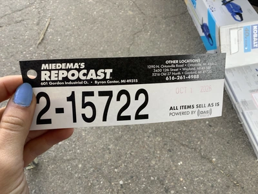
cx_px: 129
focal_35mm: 31
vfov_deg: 45.4
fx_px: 231
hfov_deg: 58.4
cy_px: 97
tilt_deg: -53.3
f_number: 2.4
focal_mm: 3.3
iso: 32
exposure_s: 1/120
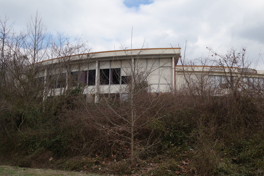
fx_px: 220
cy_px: 88
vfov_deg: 43.6
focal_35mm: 30
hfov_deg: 61.9
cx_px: 132
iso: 100
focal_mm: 20
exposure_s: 1/320
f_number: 6.3
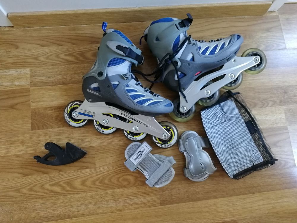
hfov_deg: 65.3
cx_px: 148
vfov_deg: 51.4
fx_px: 232
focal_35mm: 27
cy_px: 112
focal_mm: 3.95
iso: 400
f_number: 2.2
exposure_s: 1/25
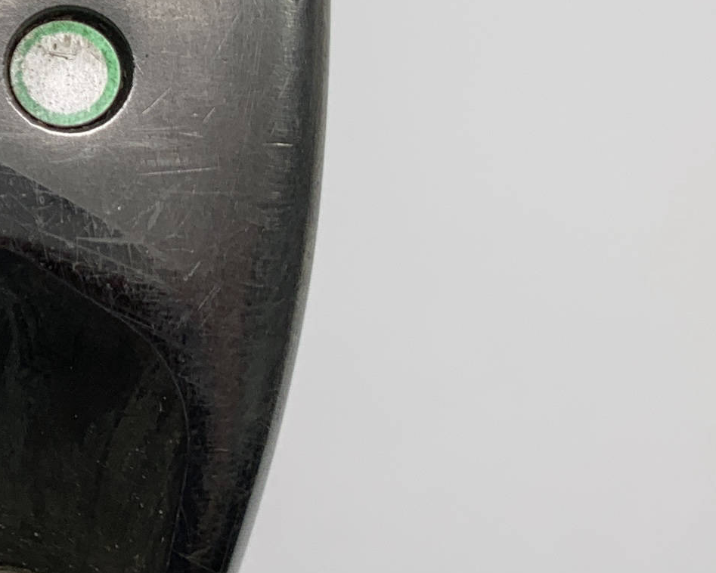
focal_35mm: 108
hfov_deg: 15.6
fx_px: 2289
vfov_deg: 14.1
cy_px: 3
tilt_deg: -72.2
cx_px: -511
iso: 25
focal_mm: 4.25
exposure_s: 1/257
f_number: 1.8
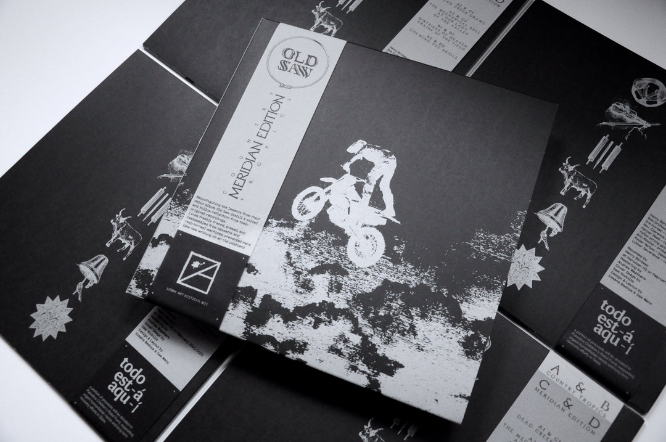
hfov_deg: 57.3
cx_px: 333
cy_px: 221
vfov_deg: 39.9
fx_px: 610
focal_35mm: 33
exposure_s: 1/250
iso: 3200
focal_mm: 22
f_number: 3.8
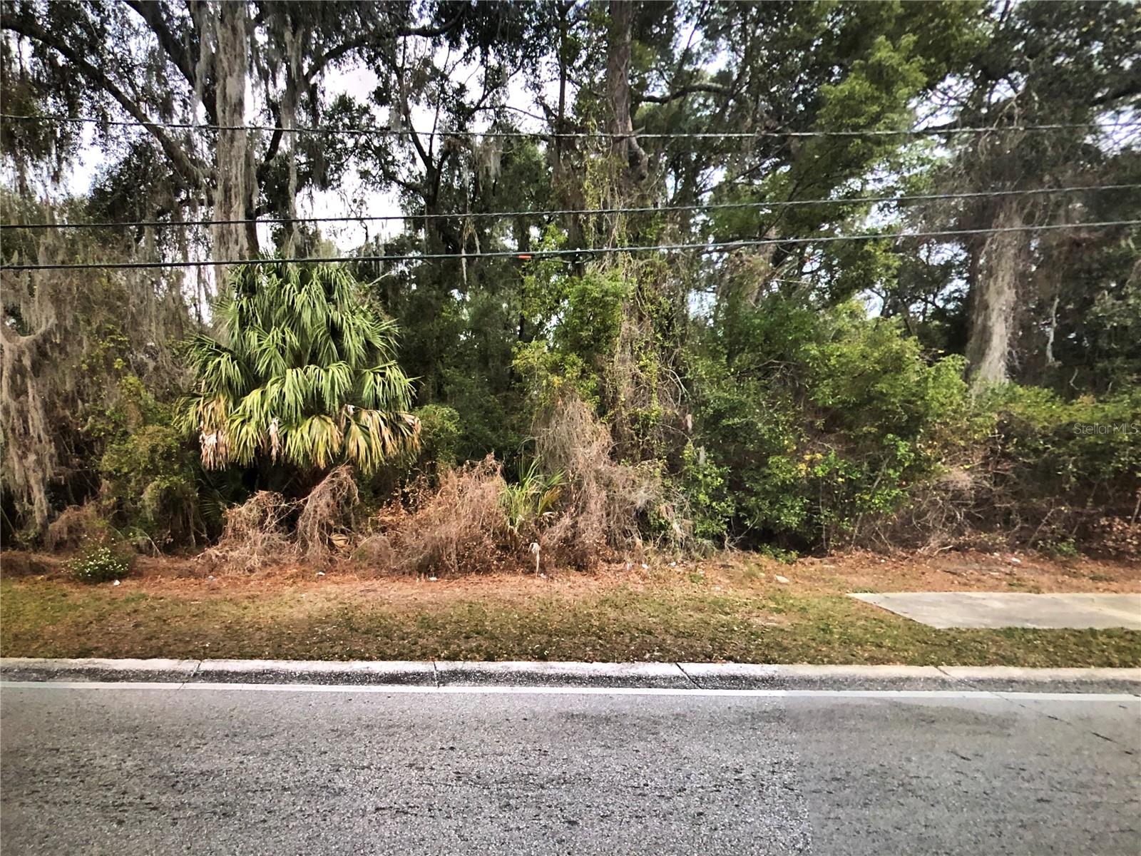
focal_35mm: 28
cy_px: 428
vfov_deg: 49.7
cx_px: 570
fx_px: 923
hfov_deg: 63.4
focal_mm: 4
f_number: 1.8
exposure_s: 1/15
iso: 100
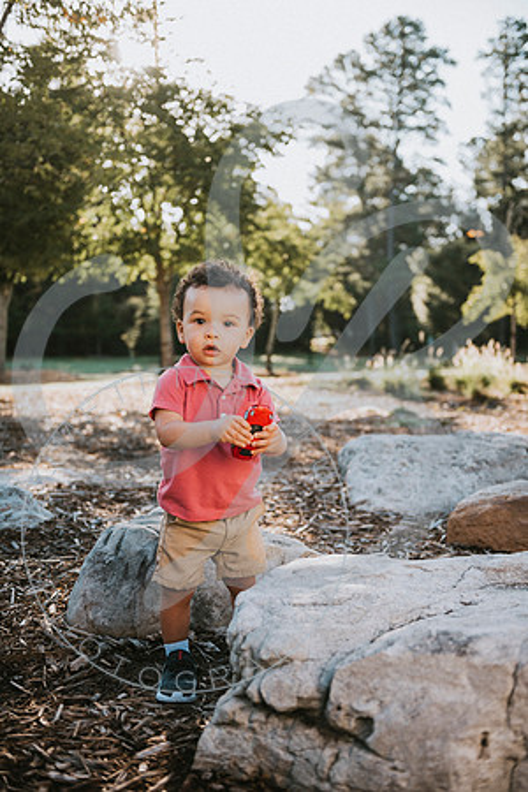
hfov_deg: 33.4
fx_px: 880
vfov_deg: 48.5
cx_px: 264
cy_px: 396
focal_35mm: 40
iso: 100
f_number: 2.8
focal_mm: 40
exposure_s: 1/320
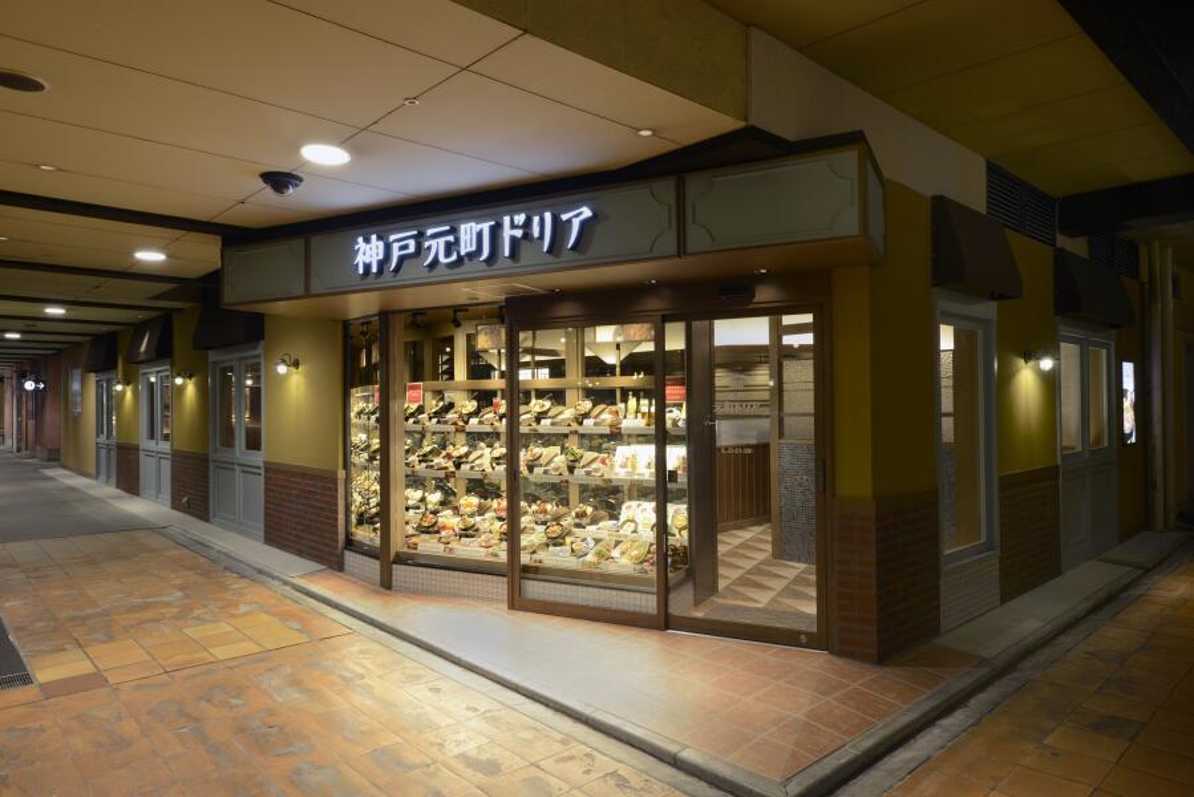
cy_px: 398
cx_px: 597
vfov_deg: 55.1
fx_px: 763
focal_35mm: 23
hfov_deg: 76.1
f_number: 14
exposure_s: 1/5
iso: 800
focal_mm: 23
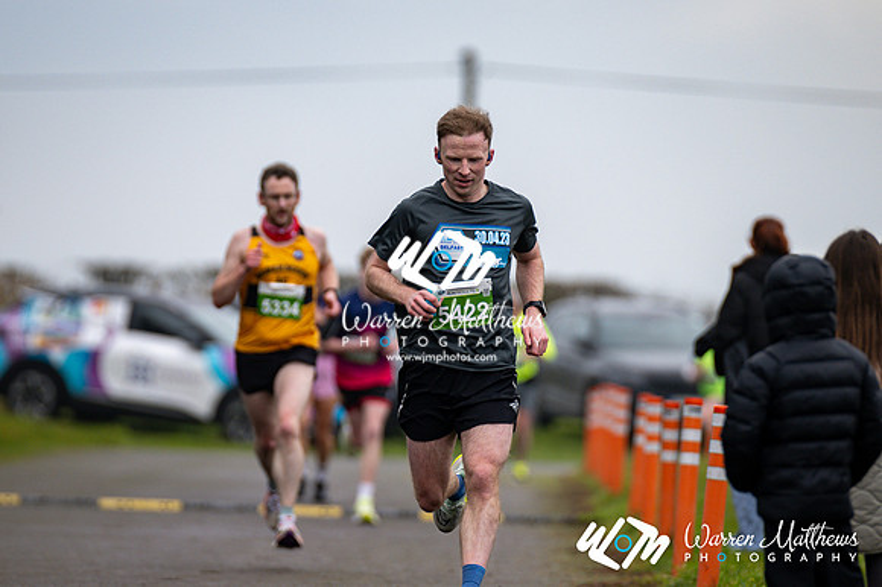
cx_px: 441
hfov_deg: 5.1
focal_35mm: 405
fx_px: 9916
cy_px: 294
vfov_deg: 3.4
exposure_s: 1/1600
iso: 280
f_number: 2.8
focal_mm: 270
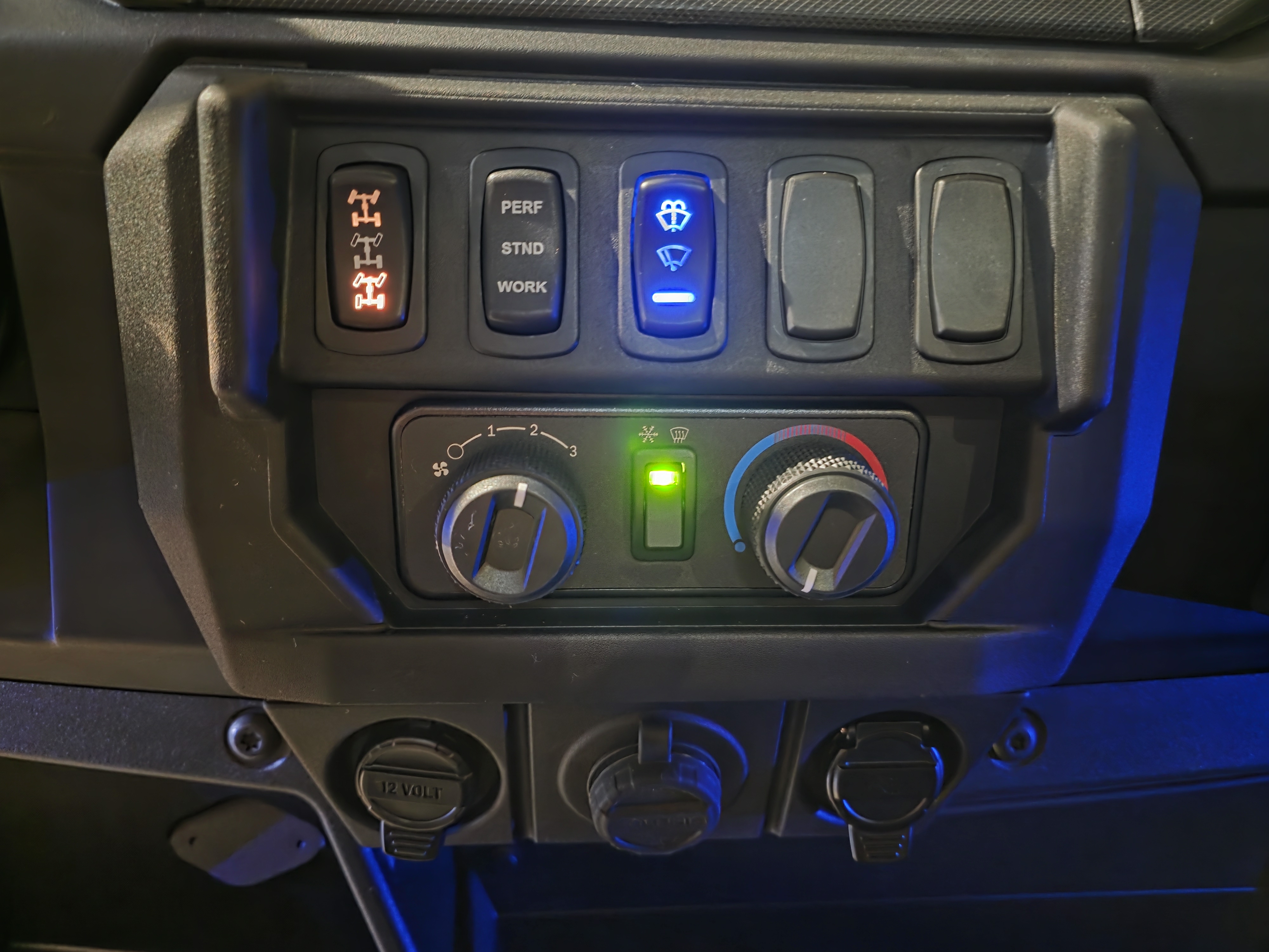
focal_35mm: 23
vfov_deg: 58.9
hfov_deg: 73.9
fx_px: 843
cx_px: 634
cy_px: 476
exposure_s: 1/11.8
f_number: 1.7
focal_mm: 6.3
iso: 3200
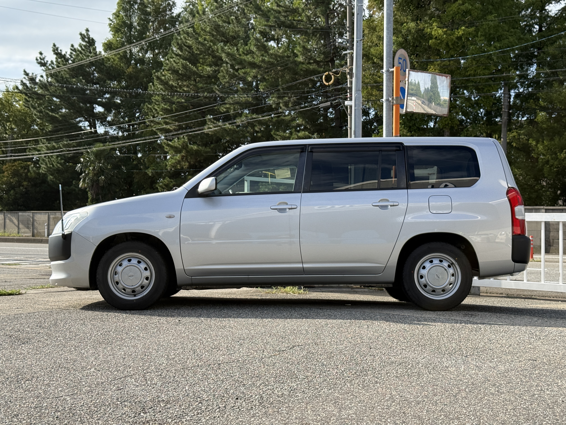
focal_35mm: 48
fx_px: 785
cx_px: 283
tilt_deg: +0.7
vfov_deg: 30.3
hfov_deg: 39.7
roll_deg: -0.6
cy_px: 212
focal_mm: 6.76
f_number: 1.78
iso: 100
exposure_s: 1/3226
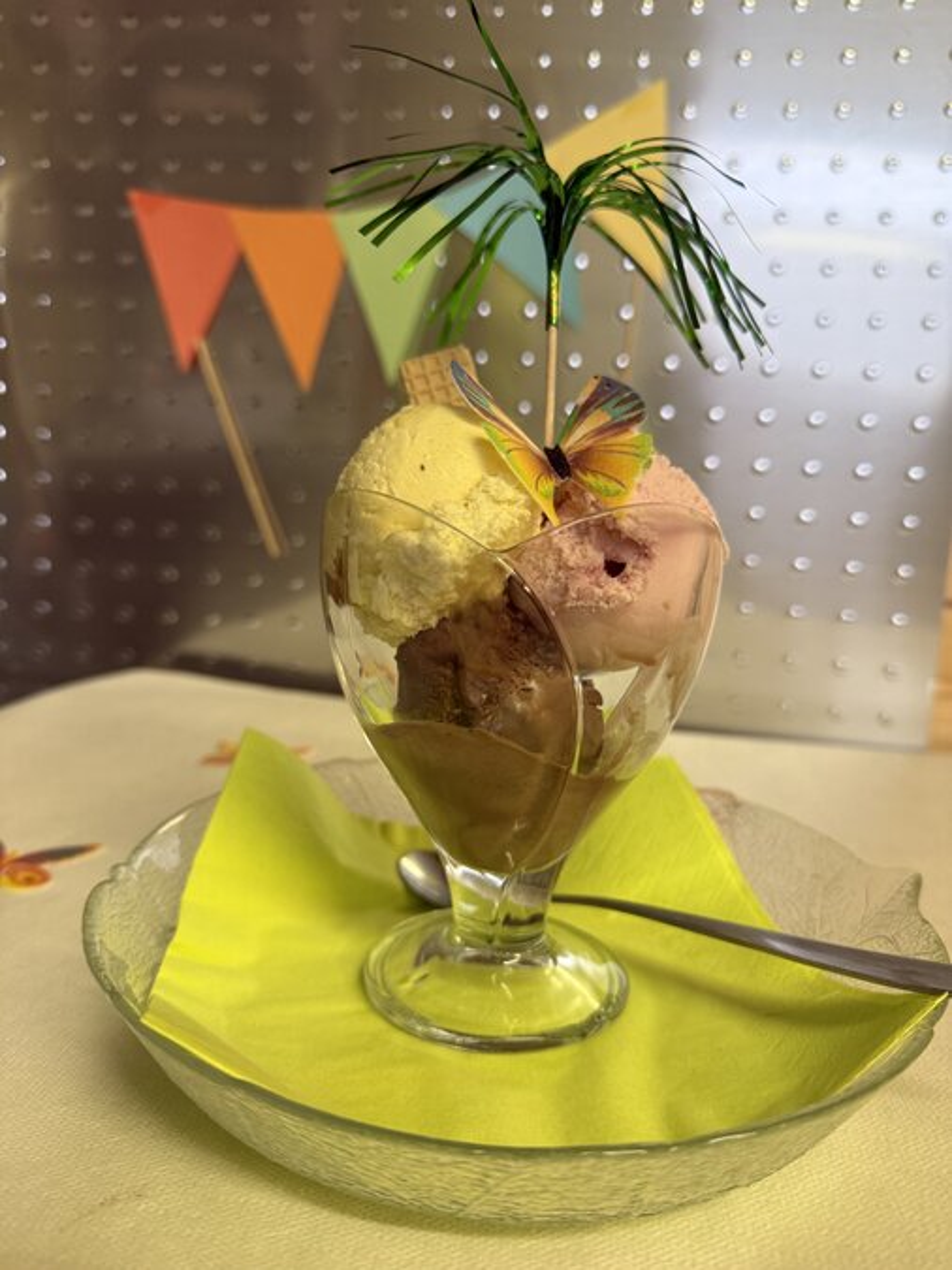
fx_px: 880
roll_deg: -3.2
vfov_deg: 71.6
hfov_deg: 56.8
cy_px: 635
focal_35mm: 24
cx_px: 476
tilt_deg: -8.9
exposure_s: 1/50
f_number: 1.78
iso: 200
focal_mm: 6.76
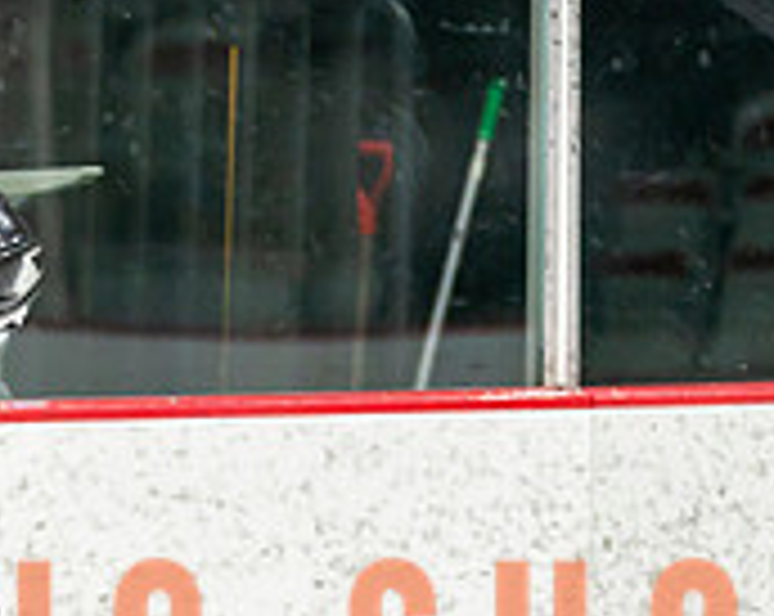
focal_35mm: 482
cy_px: 626
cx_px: -27
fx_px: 11023
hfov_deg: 4.0
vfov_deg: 3.2
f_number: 3.2
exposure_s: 1/640
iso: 800
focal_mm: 110
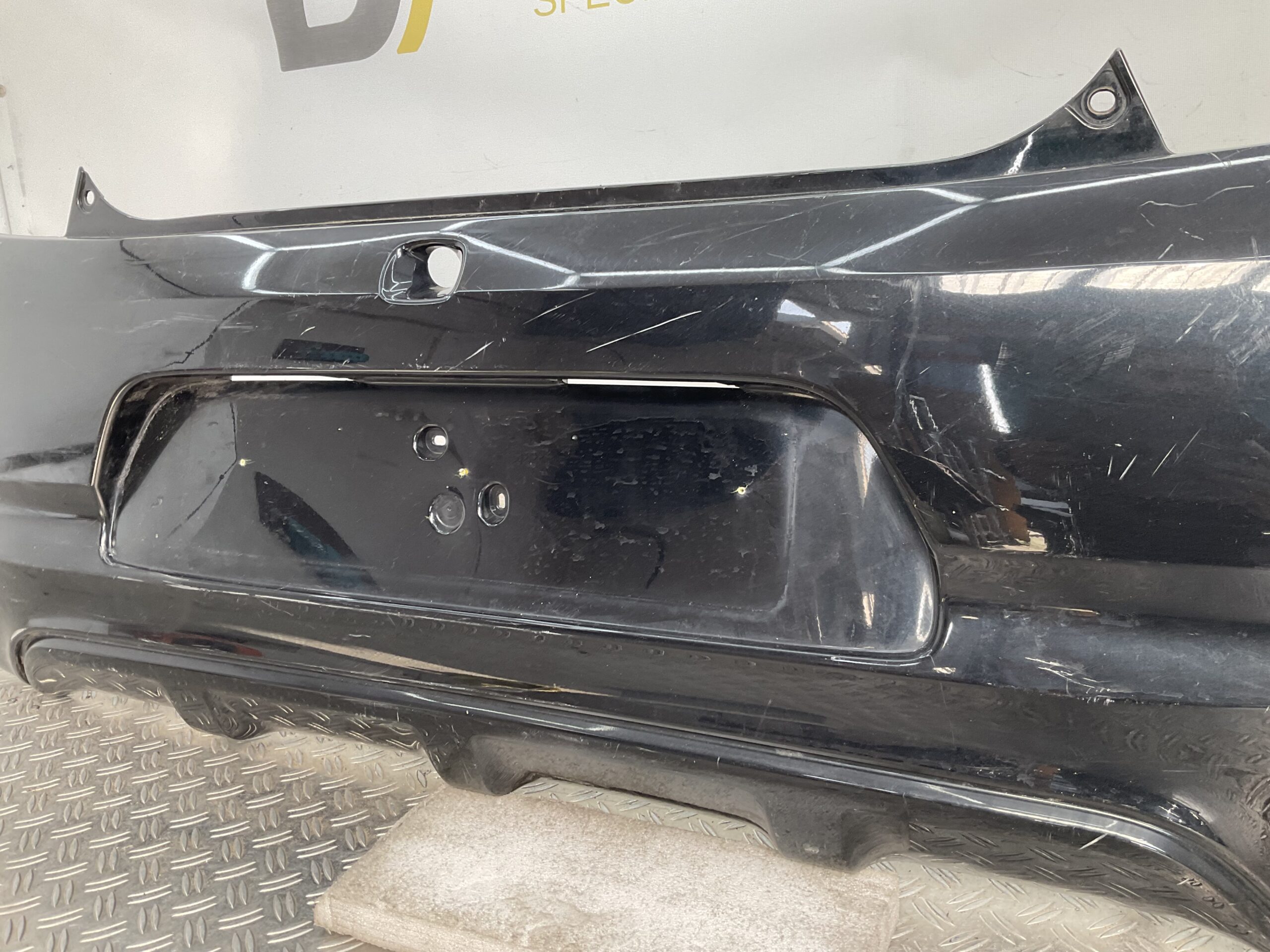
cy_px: 476
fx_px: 1064
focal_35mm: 29
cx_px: 635
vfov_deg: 48.2
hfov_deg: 61.7
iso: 32
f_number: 1.8
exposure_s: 1/120
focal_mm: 3
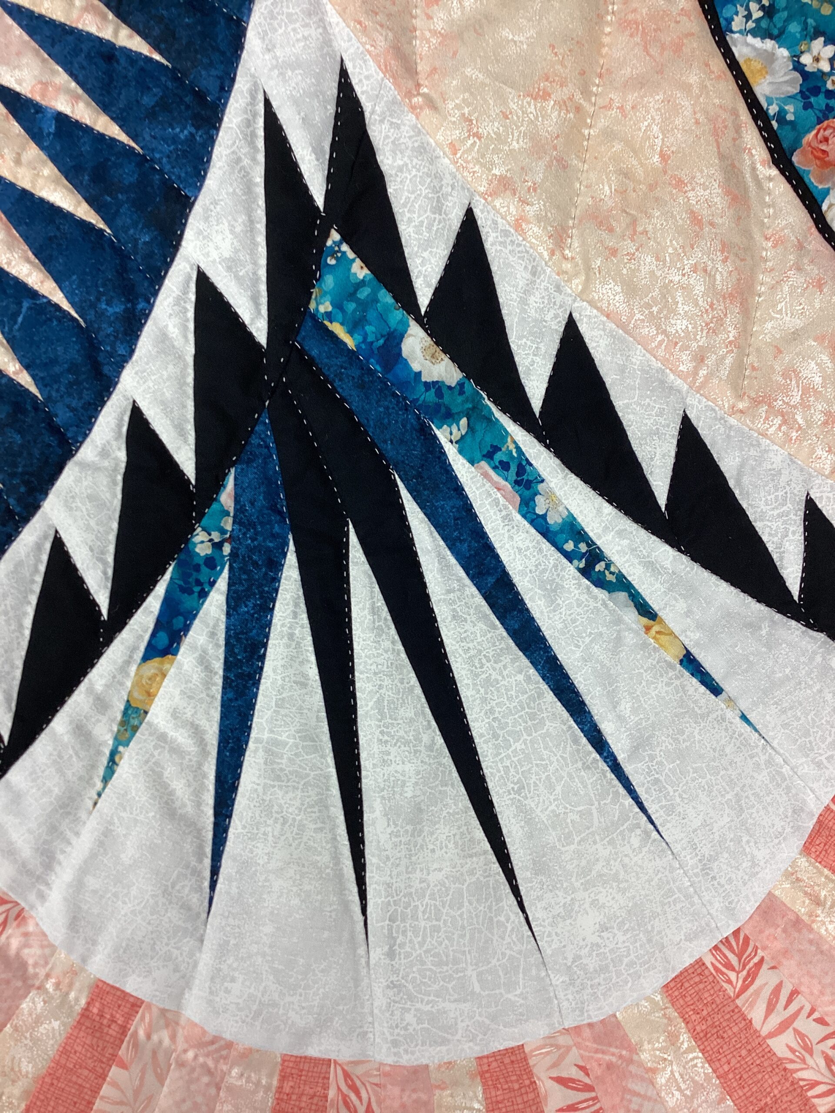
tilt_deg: -88.1
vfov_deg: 58.4
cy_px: 556
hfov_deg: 45.4
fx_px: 997
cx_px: 418
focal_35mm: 31
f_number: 2.4
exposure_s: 1/60
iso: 80
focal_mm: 3.3
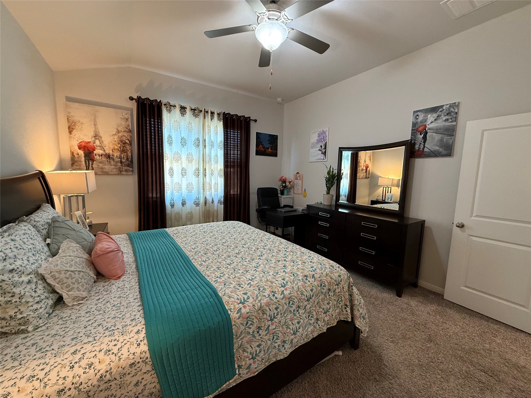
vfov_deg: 85.7
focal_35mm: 14
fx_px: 215
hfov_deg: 102.1
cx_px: 266
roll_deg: -2.0
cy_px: 199
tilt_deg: -6.3
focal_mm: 2.22
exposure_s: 1/60
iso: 250
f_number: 2.2
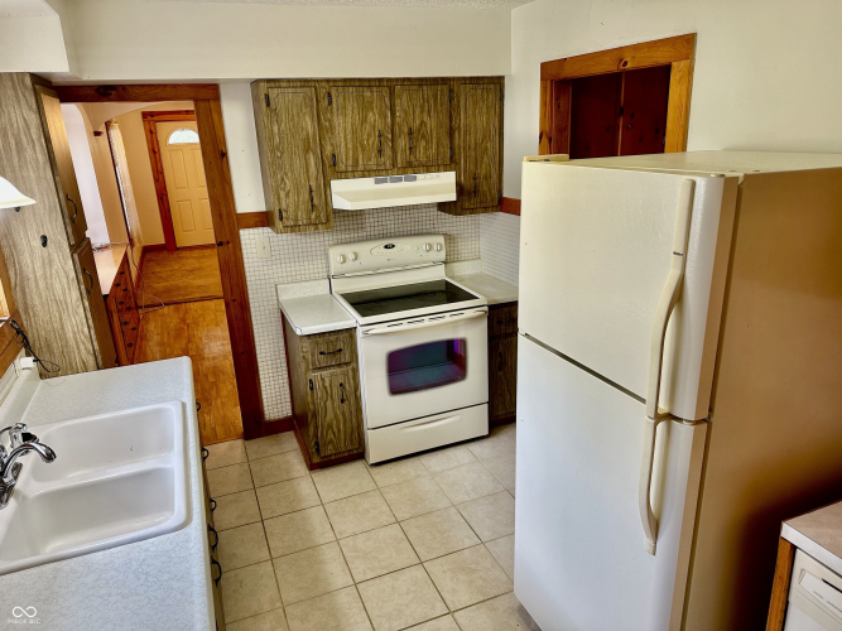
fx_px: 584
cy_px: 316
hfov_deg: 71.6
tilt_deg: -17.2
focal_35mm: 24
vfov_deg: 56.8
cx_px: 421
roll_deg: +1.6
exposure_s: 1/60
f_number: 1.78
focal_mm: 6.86
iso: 125
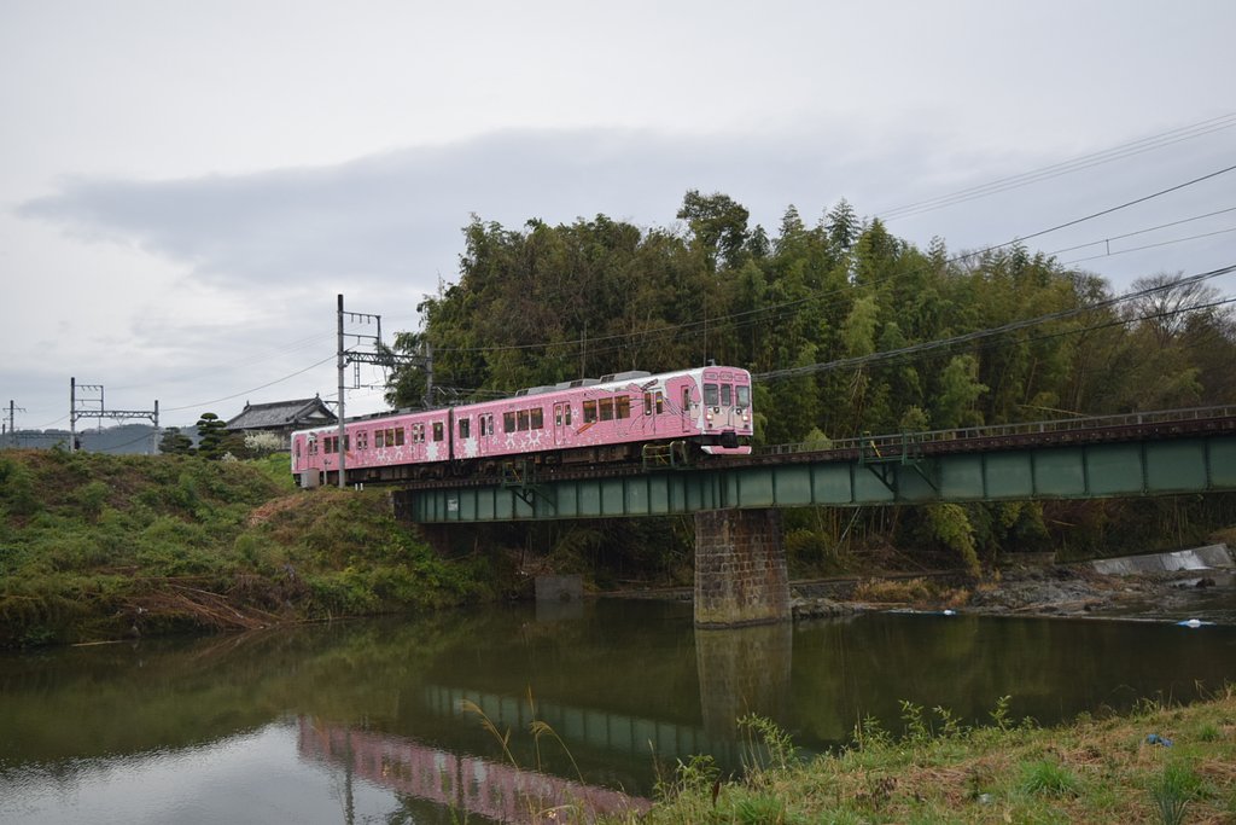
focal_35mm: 36
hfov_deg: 53.1
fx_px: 1236
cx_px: 618
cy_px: 412
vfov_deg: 36.9
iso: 400
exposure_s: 1/1000
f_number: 4.5
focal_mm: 24
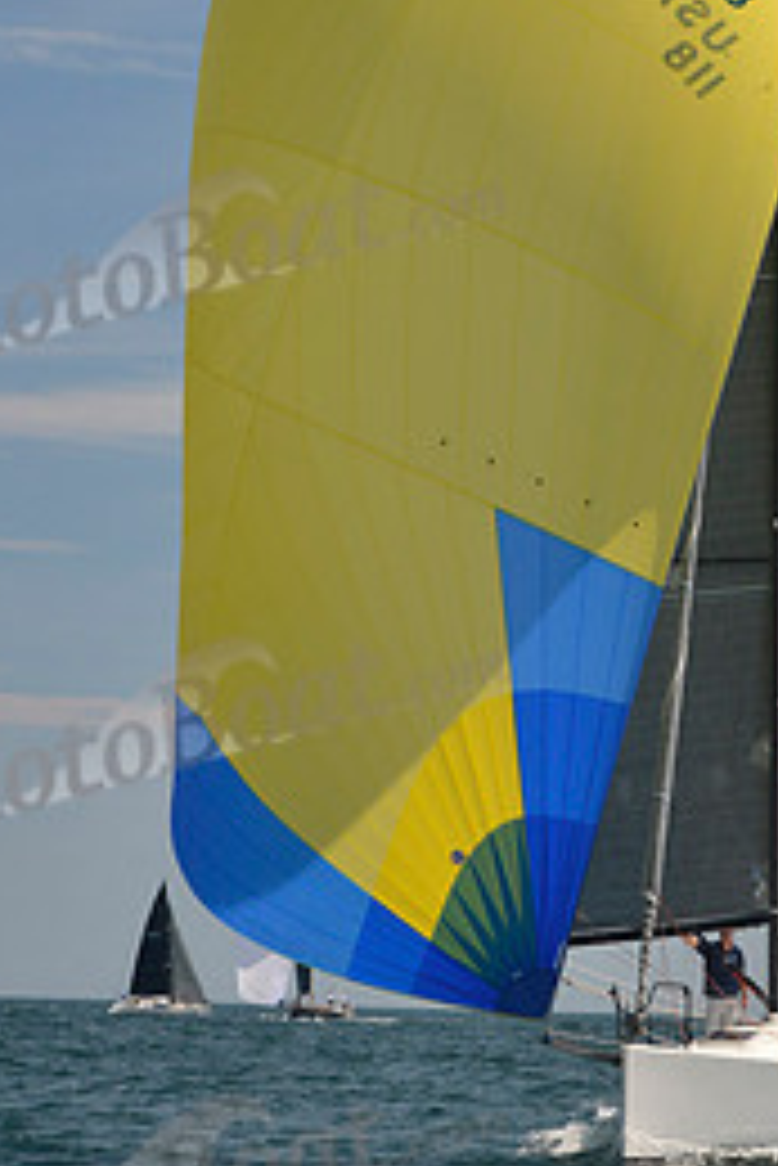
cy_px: 437
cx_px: 740
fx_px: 5082
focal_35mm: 157
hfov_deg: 8.7
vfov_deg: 13.1
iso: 400
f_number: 7.1
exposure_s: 1/800
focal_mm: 70
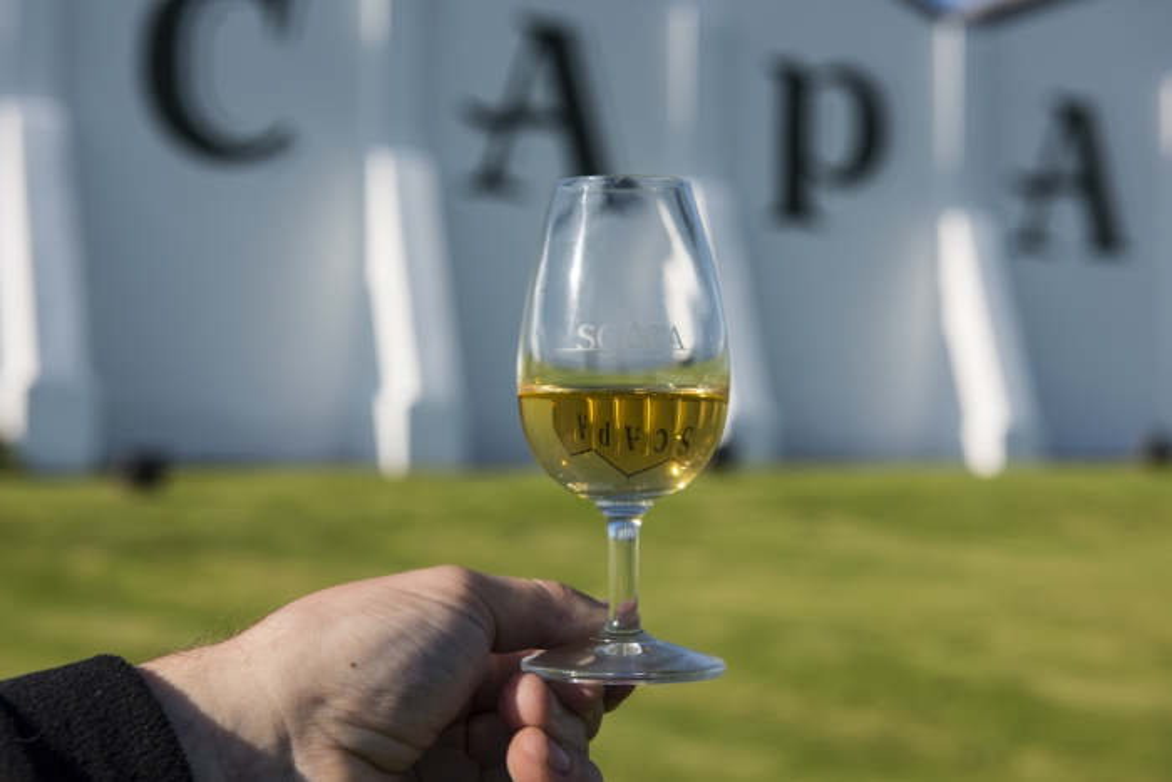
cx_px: 586
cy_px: 391
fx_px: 2149
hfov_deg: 30.5
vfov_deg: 20.6
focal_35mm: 66
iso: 160
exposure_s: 1/400
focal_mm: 66
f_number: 8
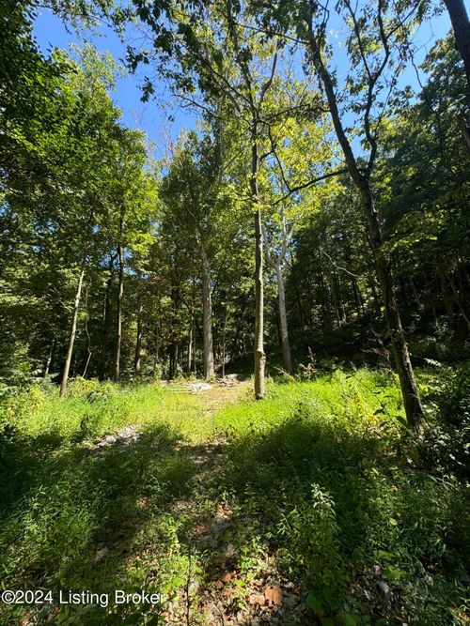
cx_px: 235
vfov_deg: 102.1
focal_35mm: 14
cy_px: 313
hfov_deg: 85.7
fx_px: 254
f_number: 2.2
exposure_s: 1/334
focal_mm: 2.22
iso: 40
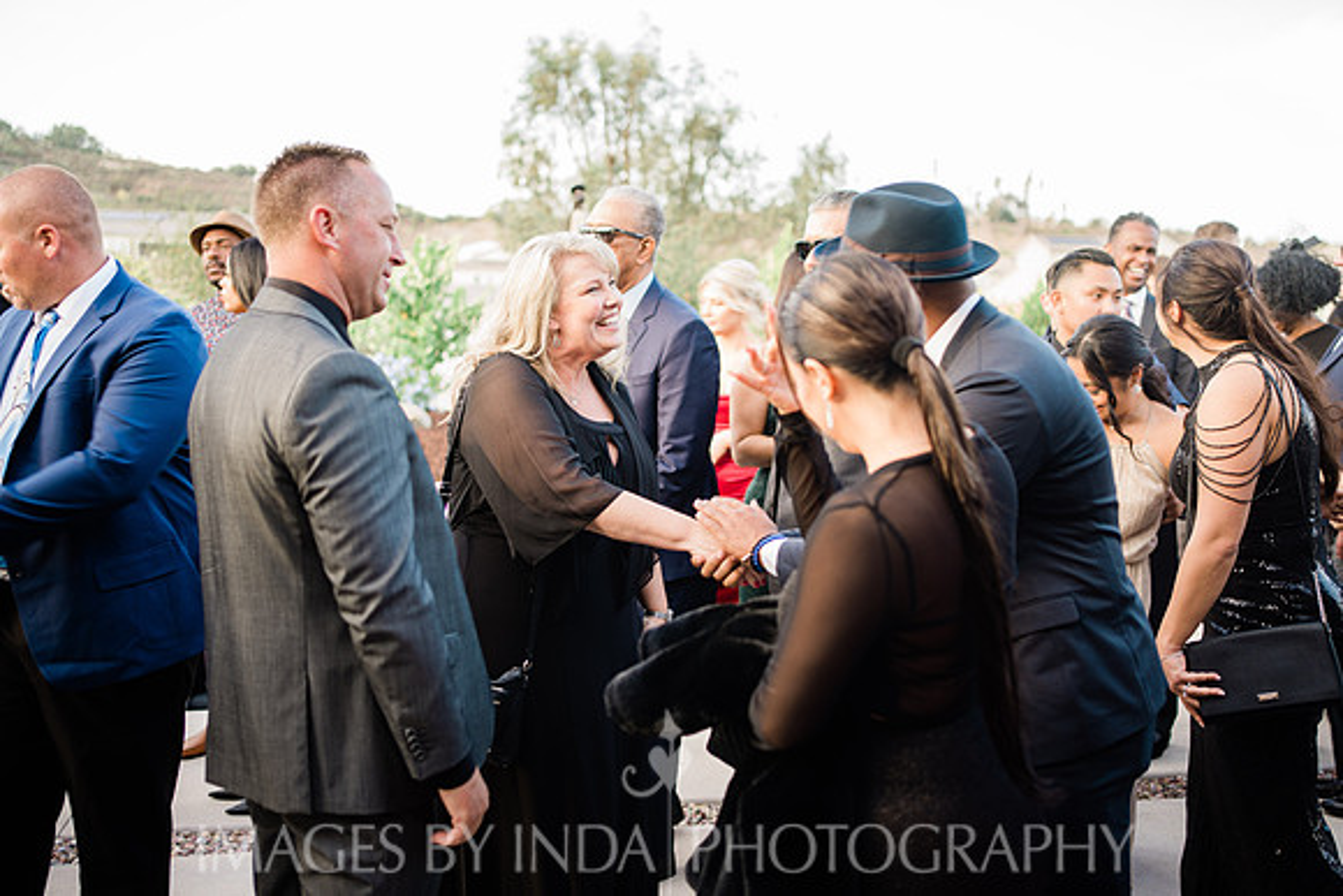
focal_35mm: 35
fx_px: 1306
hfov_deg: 54.4
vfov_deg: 37.9
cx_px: 672
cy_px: 448
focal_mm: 35
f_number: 2.2
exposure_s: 1/60
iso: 80
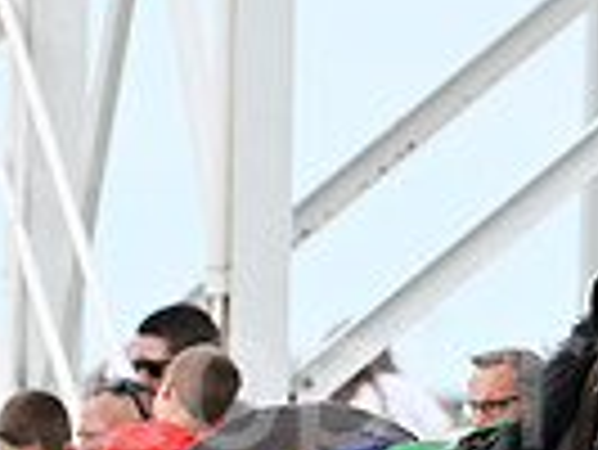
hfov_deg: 2.4
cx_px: 665
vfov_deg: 1.8
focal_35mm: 837
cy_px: 668
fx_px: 14472
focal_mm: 200
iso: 1250
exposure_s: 1/5000
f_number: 4
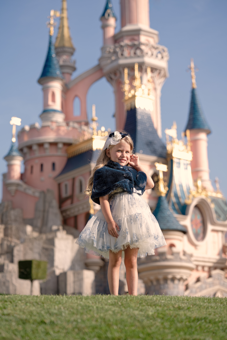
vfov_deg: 22.6
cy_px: 170
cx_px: 114
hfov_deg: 15.2
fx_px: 851
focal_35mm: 90
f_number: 4
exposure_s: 1/320
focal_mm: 90
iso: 50
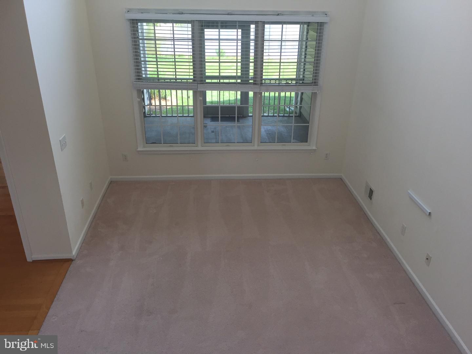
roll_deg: -3.0
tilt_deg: -26.6
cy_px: 177
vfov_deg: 48.2
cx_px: 236
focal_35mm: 29
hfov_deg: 61.7
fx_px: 395
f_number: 2.2
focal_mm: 4.15
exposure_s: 1/40
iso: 32
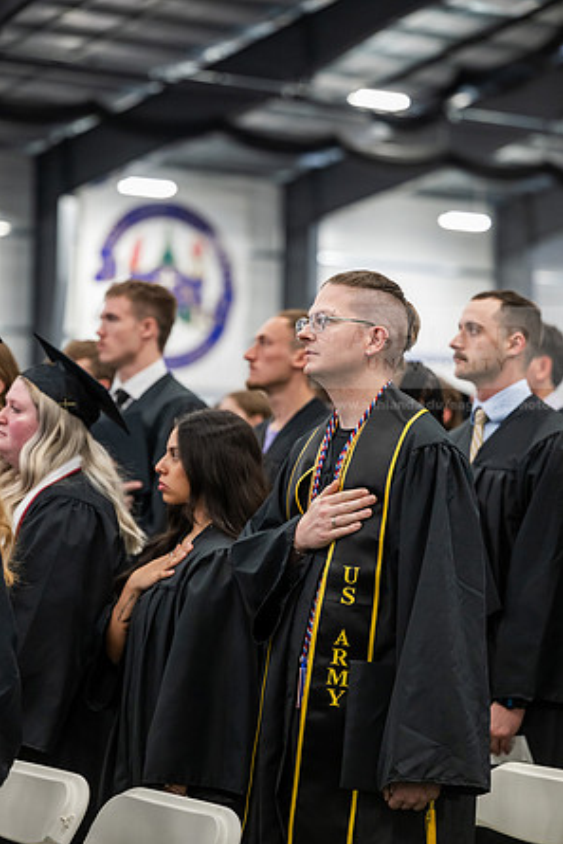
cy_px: 425
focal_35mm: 97
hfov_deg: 14.1
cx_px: 281
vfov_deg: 21.0
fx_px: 2274
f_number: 3.2
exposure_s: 1/200
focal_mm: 96
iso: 2500
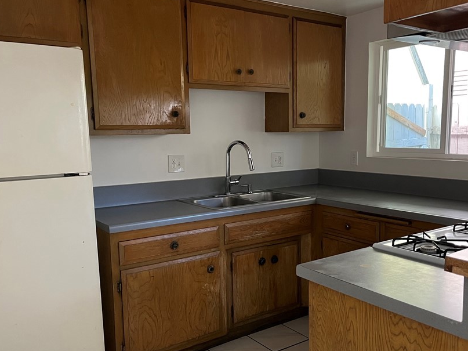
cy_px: 190
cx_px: 263
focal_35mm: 33
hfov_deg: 55.2
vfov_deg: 42.9
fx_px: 446
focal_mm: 5.1
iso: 500
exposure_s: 1/52
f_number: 1.6
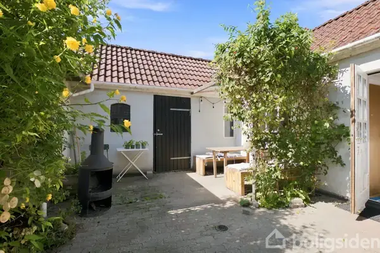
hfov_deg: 90.0
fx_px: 190
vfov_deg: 67.4
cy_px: 126
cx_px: 190
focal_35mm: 18
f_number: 8
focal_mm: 12
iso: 200
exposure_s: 1/125
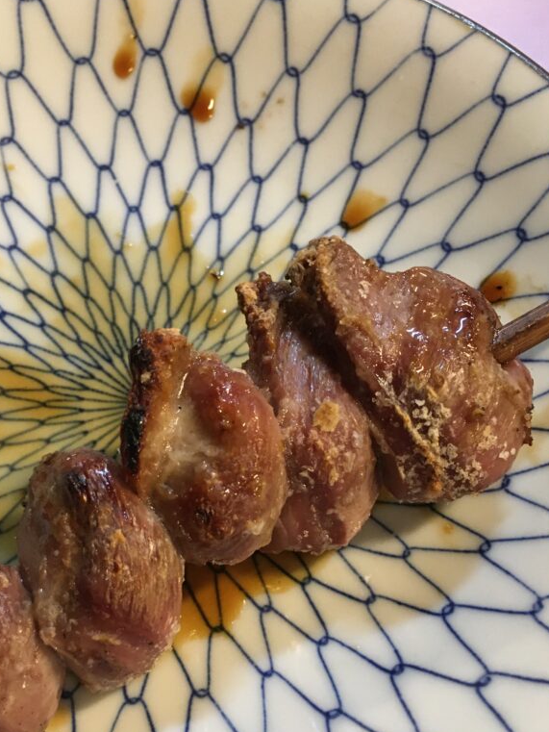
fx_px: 824
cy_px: 482
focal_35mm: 39
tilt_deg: -63.7
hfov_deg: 36.7
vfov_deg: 47.2
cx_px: 224
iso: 200
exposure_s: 1/30
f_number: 2.2
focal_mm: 4.15
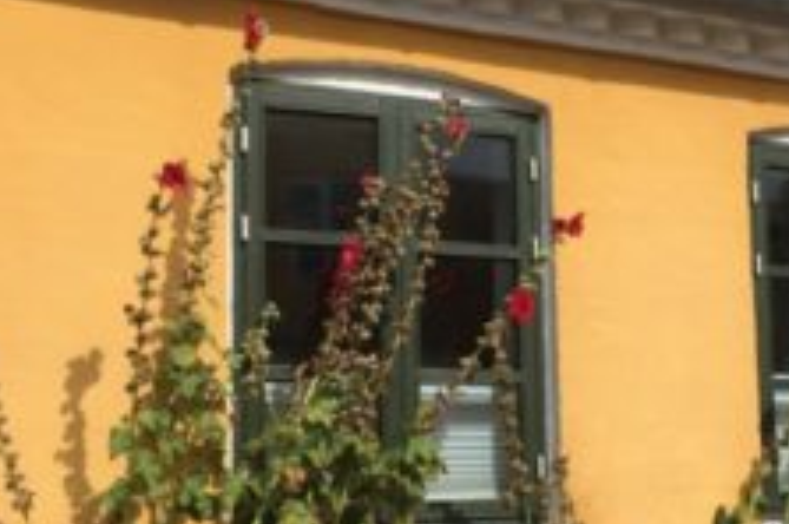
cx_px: 594
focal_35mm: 61
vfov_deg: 22.1
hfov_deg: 32.3
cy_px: 358
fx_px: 1335
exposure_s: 1/2024
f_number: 2.2
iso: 25
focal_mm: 4.15
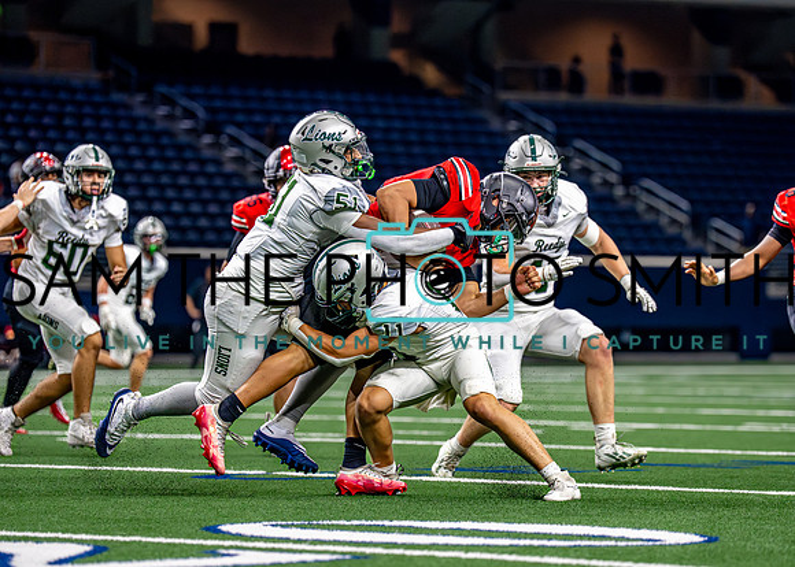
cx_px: 469
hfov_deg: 10.6
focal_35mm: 190
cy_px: 331
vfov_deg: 7.6
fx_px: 4287
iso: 5000
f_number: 2.8
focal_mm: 148
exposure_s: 1/1600
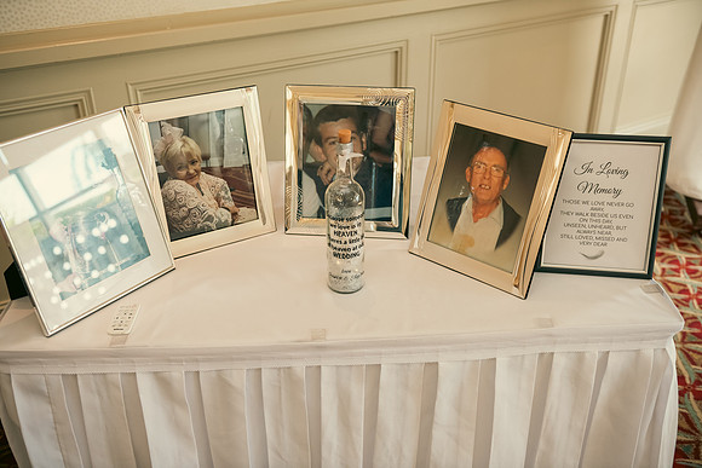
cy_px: 234
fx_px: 683
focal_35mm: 35
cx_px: 351
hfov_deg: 54.4
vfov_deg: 37.9
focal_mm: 35
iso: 800
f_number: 3.5
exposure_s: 1/160
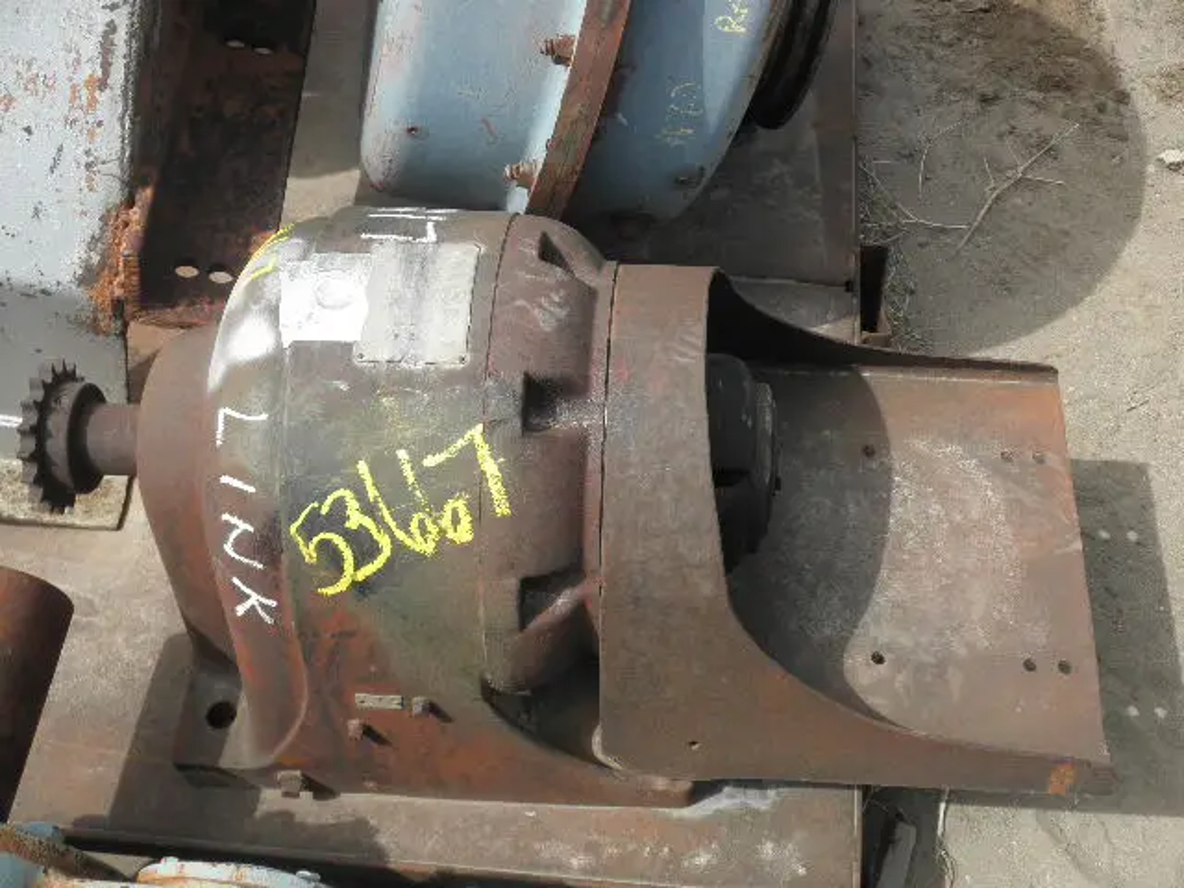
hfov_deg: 42.9
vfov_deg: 32.9
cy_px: 444
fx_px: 1505
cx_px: 592
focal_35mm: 44
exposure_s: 1/400
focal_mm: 7.9
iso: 64
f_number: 3.4
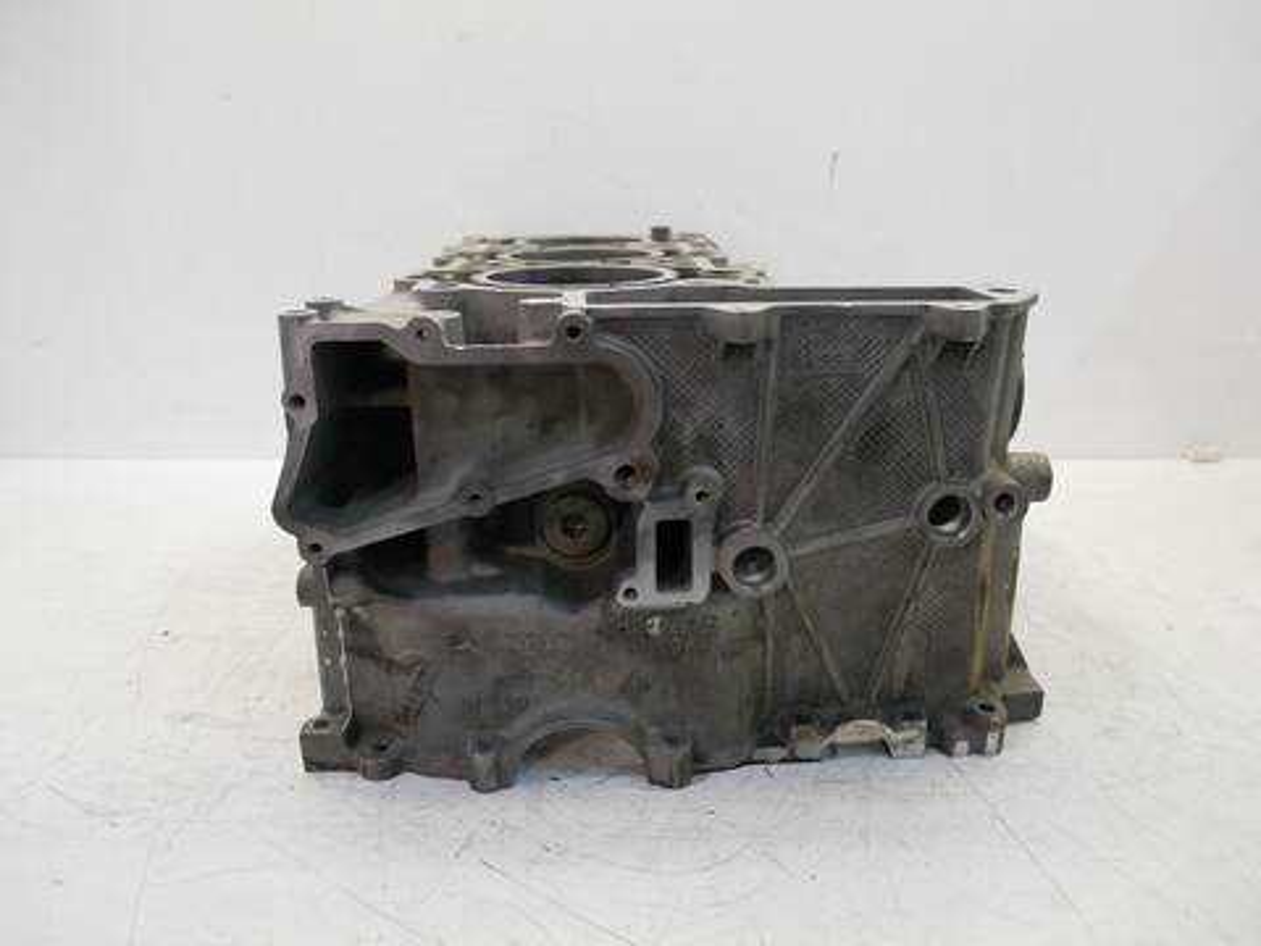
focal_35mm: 24
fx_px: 874
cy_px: 473
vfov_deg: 56.8
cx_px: 630
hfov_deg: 71.6
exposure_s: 1/125
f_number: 3.5
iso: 800
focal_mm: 12
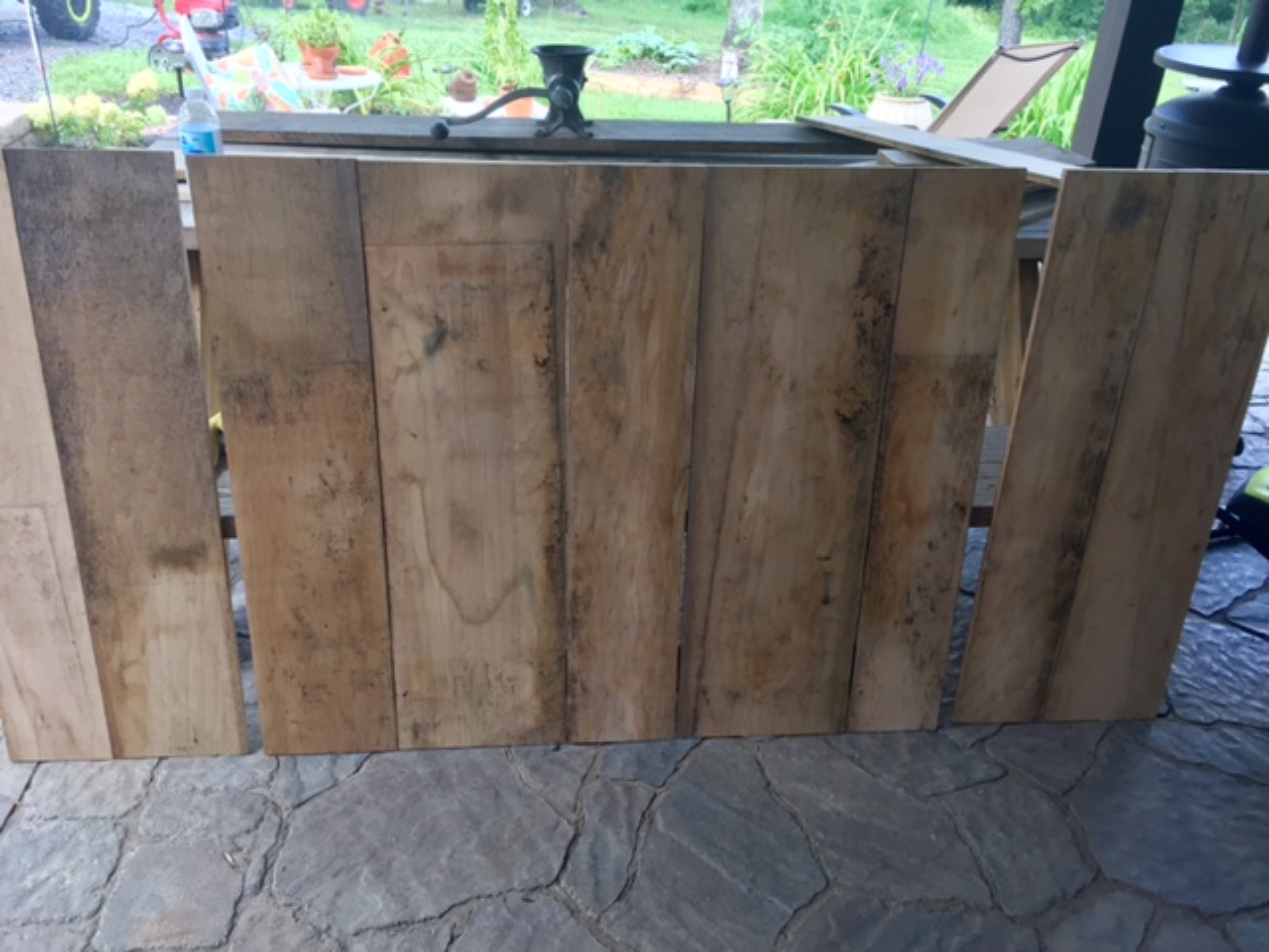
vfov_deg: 48.2
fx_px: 1063
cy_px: 476
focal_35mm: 29
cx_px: 634
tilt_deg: -31.3
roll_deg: -3.5
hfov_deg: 61.7
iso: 50
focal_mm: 4.15
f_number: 2.2
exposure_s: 1/120
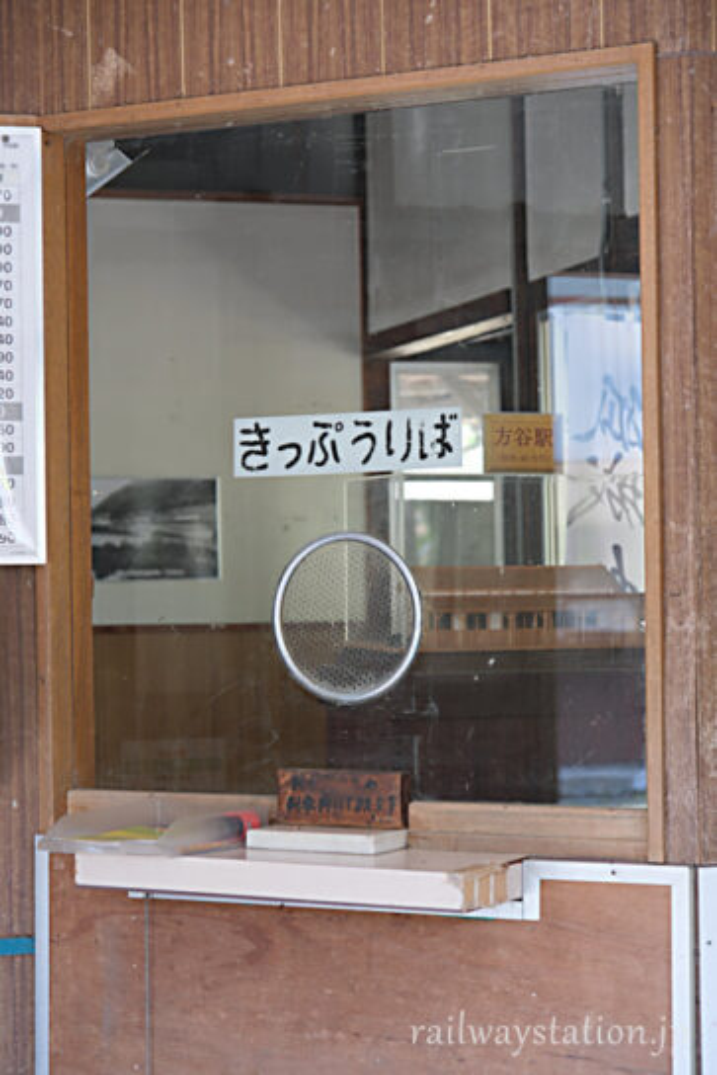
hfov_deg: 17.7
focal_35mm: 77
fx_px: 2299
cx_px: 358
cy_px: 538
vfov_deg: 26.3
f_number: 2.8
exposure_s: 1/45
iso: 400
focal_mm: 51.4
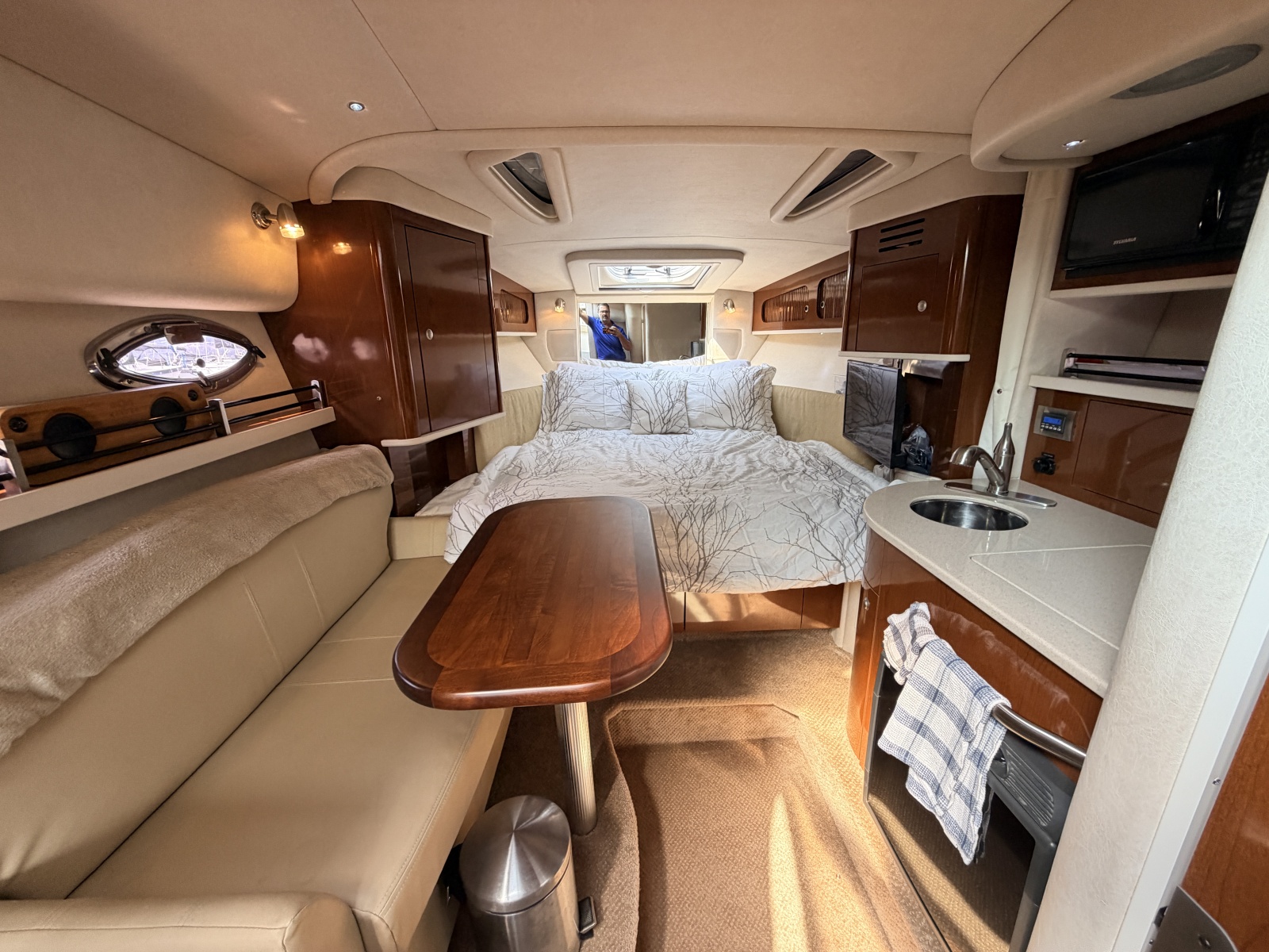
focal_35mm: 14
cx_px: 634
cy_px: 476
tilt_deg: -13.3
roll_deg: +2.7
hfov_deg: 102.1
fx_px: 513
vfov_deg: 85.7
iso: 160
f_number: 2.2
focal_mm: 2.22
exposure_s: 1/121
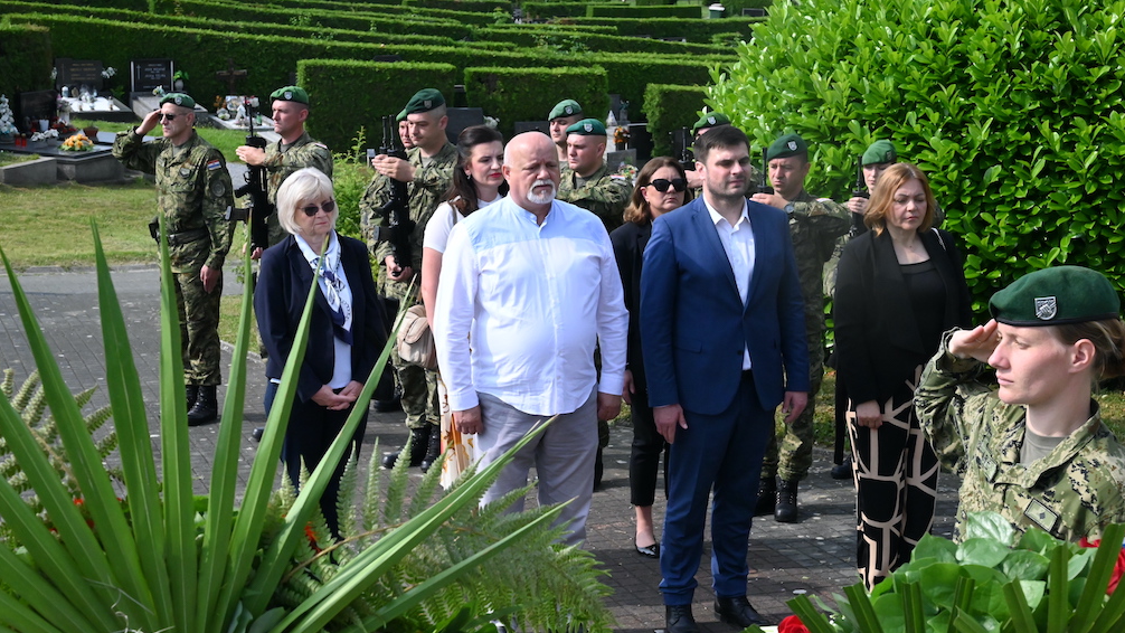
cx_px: 566
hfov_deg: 32.8
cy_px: 320
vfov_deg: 18.8
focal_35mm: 64
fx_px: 1909
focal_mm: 60
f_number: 14
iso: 5000
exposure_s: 1/3200
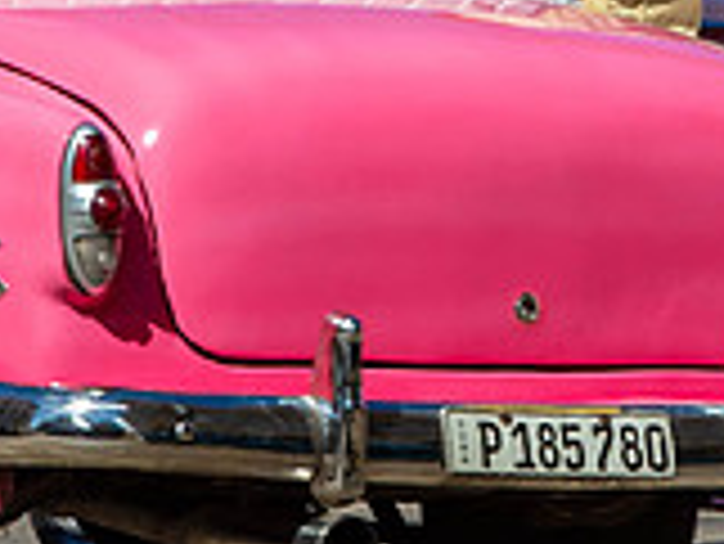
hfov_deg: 1.9
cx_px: 543
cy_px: 256
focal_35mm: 1064
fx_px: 22270
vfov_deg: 1.4
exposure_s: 1/320
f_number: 9
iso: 100
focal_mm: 195
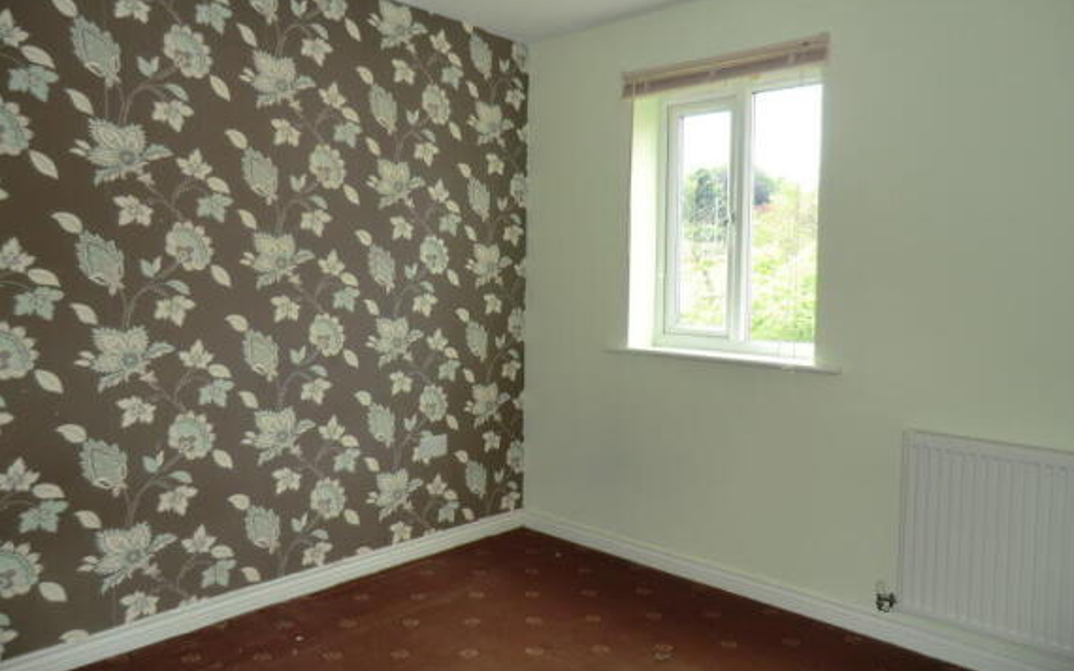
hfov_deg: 70.4
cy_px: 318
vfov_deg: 47.6
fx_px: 761
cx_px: 547
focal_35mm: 26
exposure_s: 1/60
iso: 80
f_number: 3.2
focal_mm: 4.3
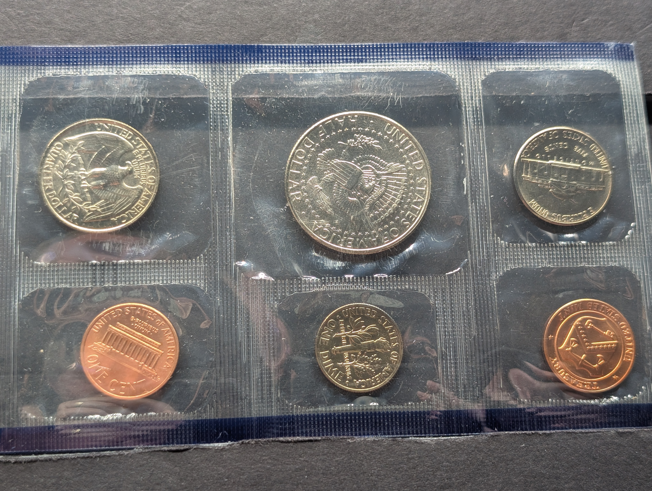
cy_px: 246
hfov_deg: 38.9
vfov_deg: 29.7
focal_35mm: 49
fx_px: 924
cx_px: 326
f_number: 1.68
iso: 74
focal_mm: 6.9
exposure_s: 1/42
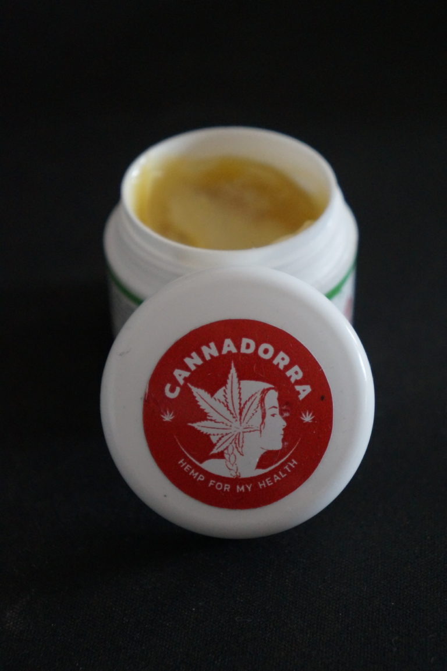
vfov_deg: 24.6
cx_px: 224
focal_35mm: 82
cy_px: 336
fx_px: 1538
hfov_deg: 16.5
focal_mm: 55
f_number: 5.6
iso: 3200
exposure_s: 1/80
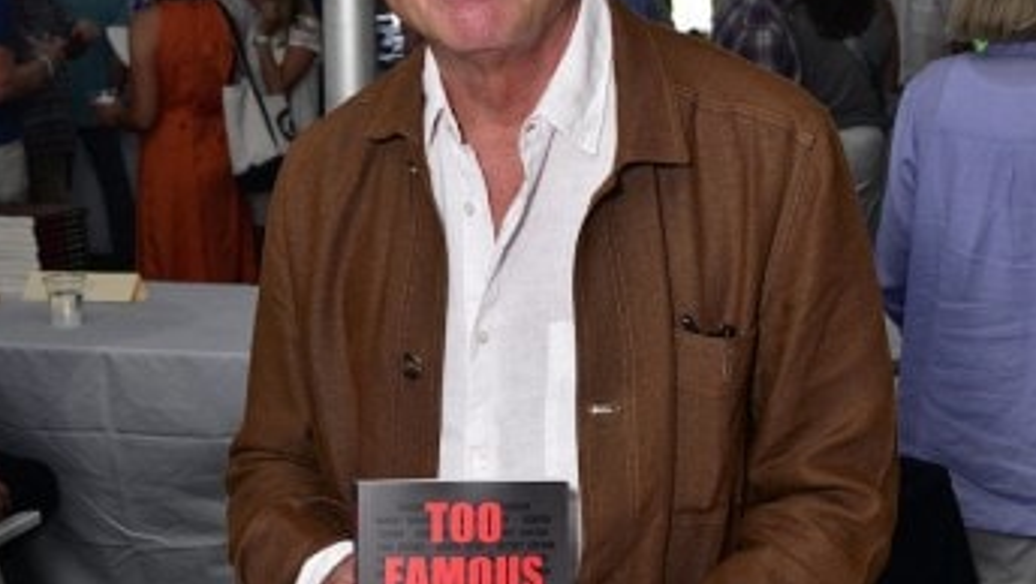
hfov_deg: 28.9
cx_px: 530
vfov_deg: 16.5
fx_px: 2007
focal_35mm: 73
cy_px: 193
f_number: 8
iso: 2000
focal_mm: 40
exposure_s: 1/250
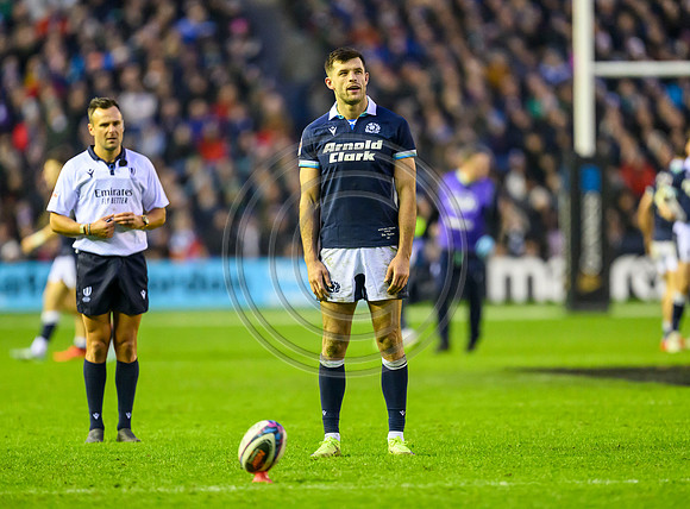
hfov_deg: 3.9
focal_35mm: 512
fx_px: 10150
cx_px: 335
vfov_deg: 2.9
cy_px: 261
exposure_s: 1/1250
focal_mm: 400
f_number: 2.8
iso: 6400
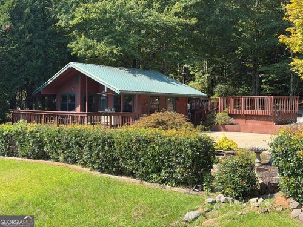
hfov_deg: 39.7
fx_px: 420
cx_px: 152
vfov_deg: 30.3
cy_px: 114
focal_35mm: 48
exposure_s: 1/1330
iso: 64
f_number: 1.78
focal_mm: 6.76
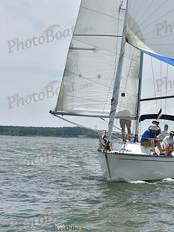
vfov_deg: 19.3
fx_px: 684
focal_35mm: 102
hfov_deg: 14.5
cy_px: 116
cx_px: 124
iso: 320
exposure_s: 1/1000
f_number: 11
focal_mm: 70
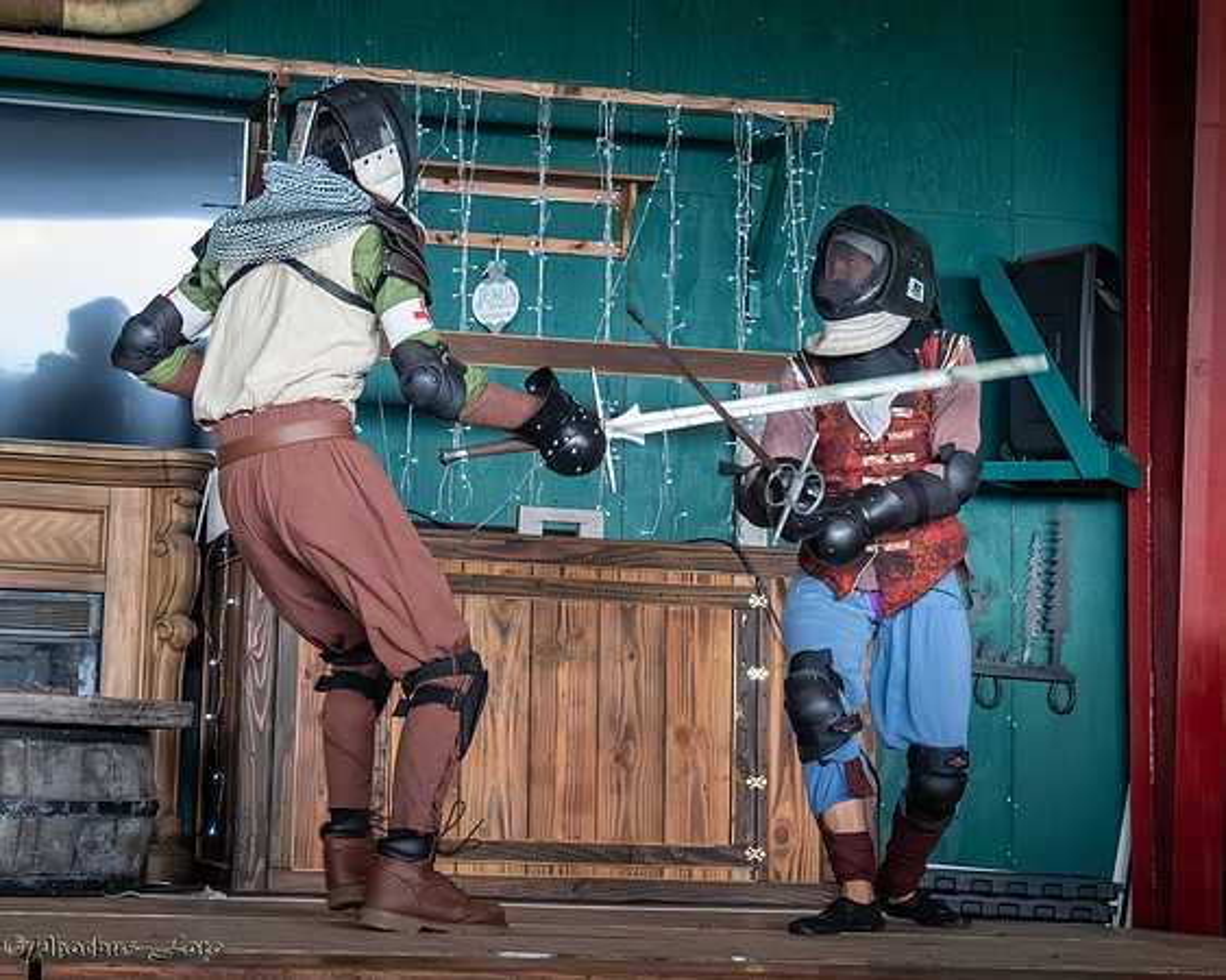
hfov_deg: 24.7
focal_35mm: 77
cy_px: 384
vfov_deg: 19.9
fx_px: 2790
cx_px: 477
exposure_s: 1/320
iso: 8000
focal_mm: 40
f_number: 5.6
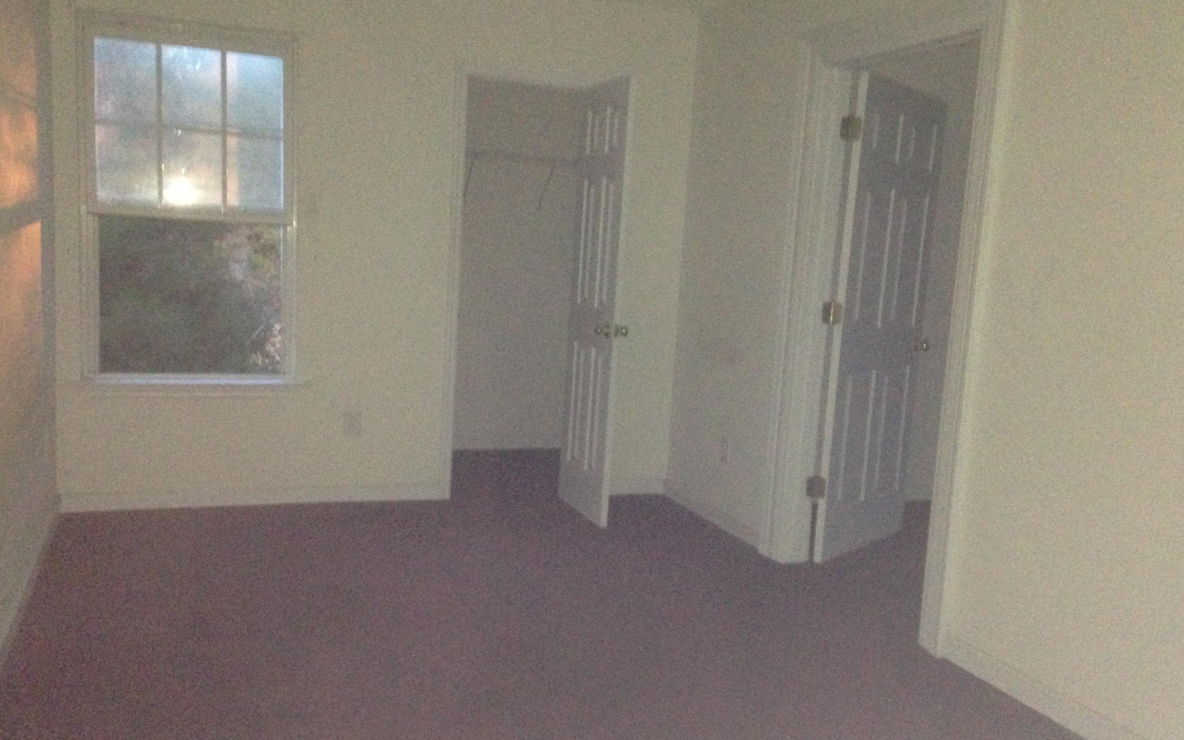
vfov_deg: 35.3
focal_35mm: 36
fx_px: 1162
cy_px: 410
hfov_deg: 54.0
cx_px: 595
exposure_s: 1/16
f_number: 2.4
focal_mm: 4.13
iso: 640
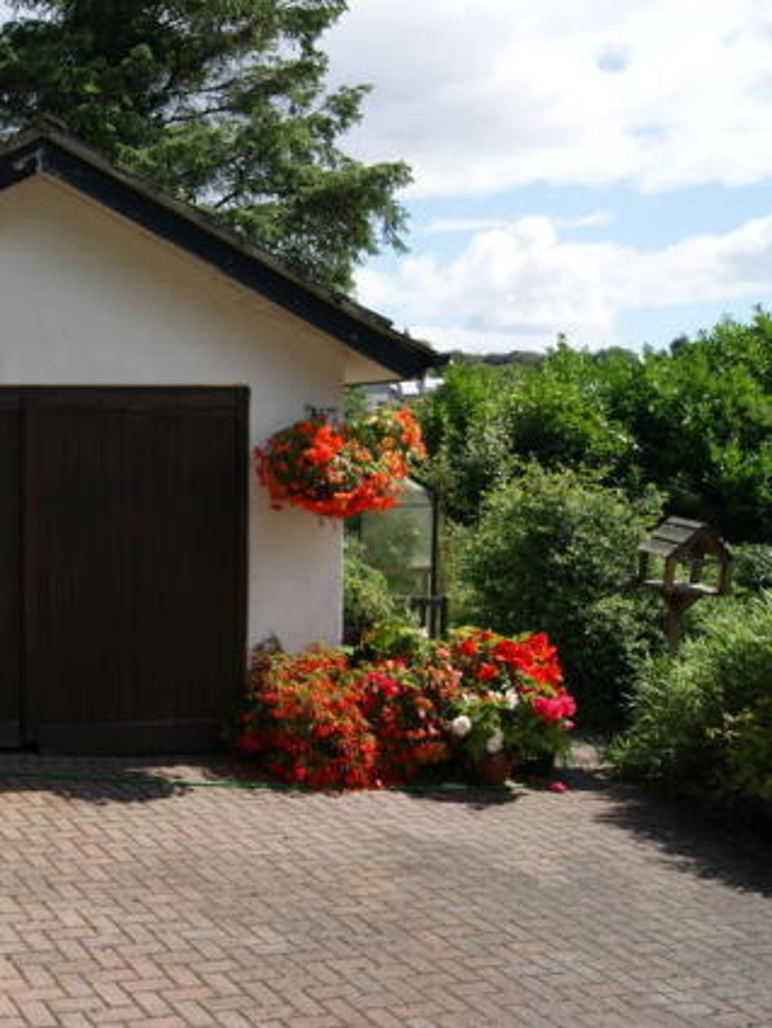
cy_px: 502
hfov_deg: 33.3
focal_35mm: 40
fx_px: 1189
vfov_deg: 46.8
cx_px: 18
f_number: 10
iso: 100
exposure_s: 1/160
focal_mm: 18
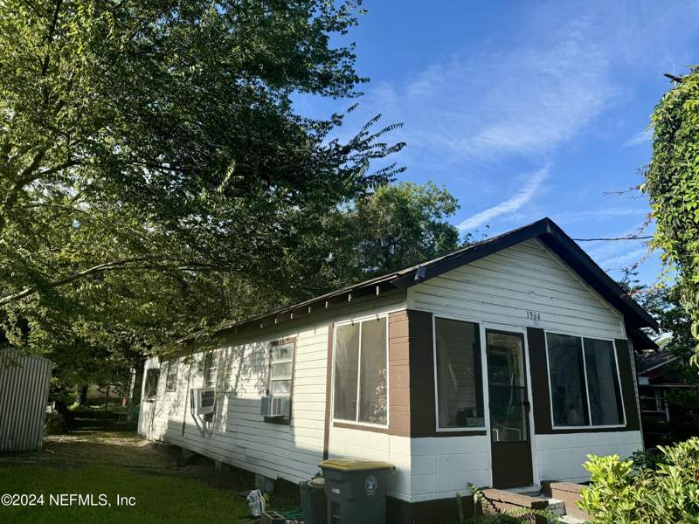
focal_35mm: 24
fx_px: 485
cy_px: 262
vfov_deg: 56.8
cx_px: 350
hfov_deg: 71.6
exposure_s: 1/2415
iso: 80
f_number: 1.78
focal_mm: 6.76
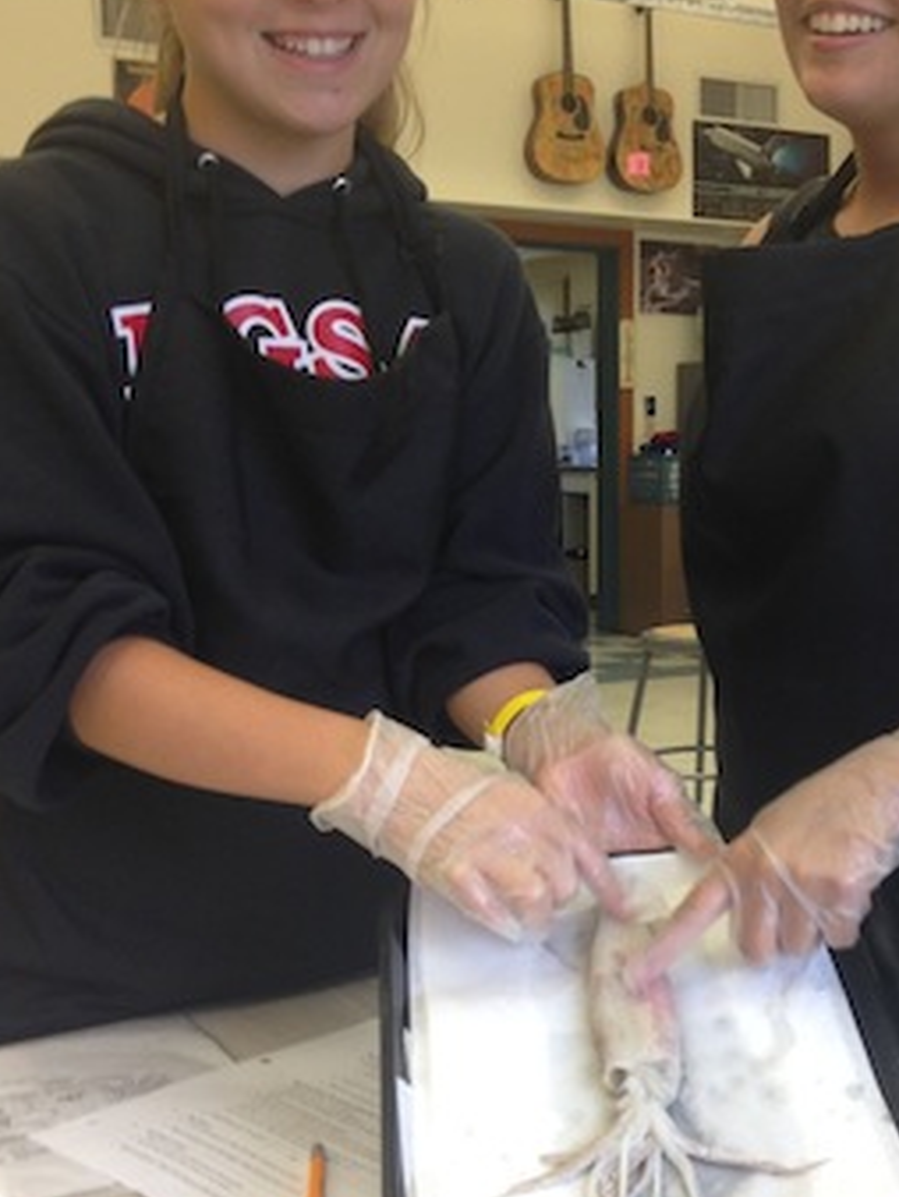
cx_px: 676
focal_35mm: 52
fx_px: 1798
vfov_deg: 36.8
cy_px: 607
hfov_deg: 27.7
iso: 50
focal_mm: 4.12
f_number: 2.4
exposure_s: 1/30
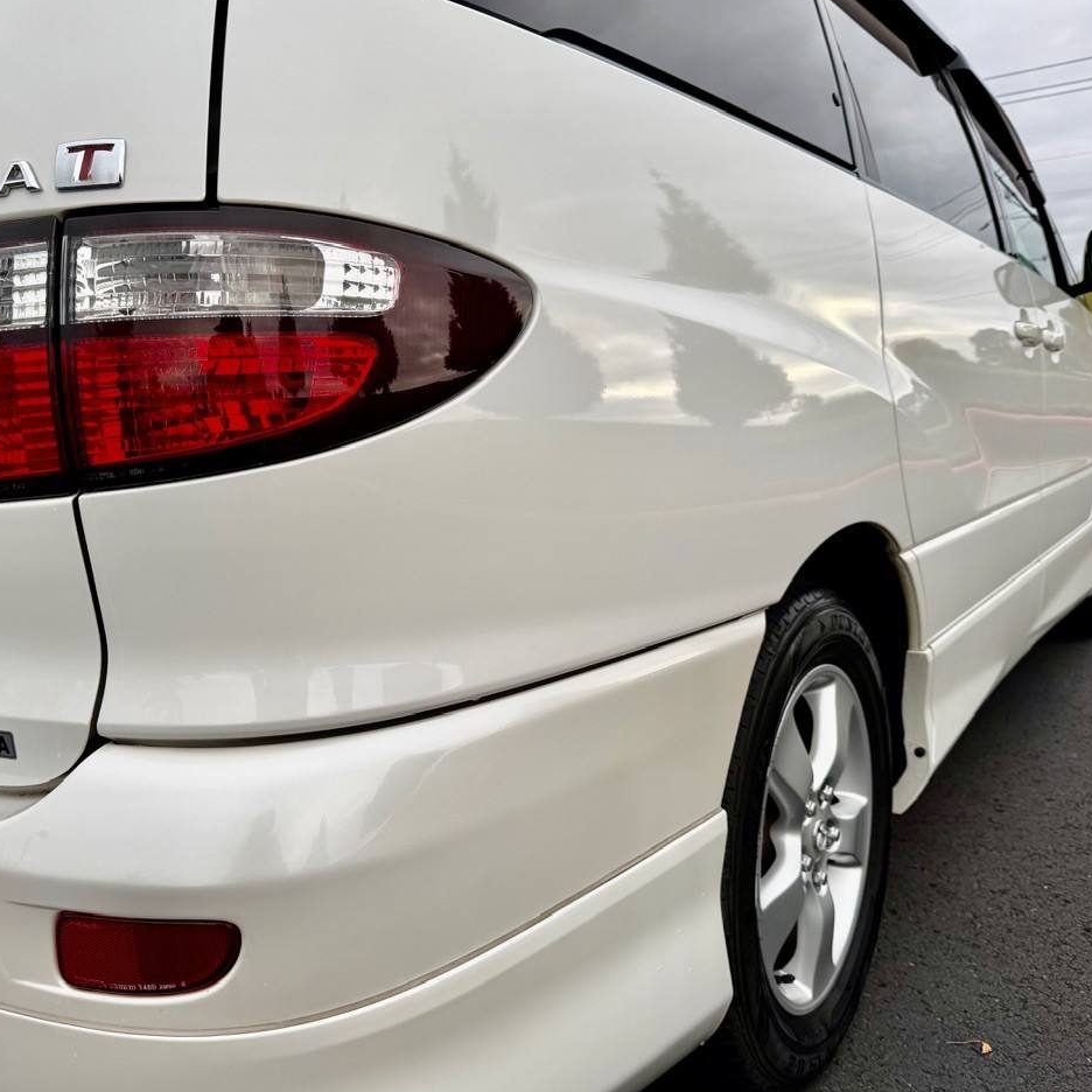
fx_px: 1035
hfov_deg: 55.3
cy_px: 542
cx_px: 450
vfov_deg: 55.6
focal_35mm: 29
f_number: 1.78
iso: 80
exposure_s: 1/702
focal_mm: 6.76
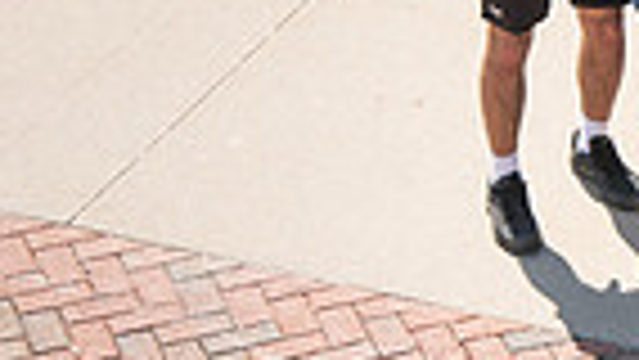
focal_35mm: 521
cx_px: 1080
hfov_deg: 4.1
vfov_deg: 2.3
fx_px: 8831
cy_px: -97
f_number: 6.3
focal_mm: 122
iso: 200
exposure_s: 1/320
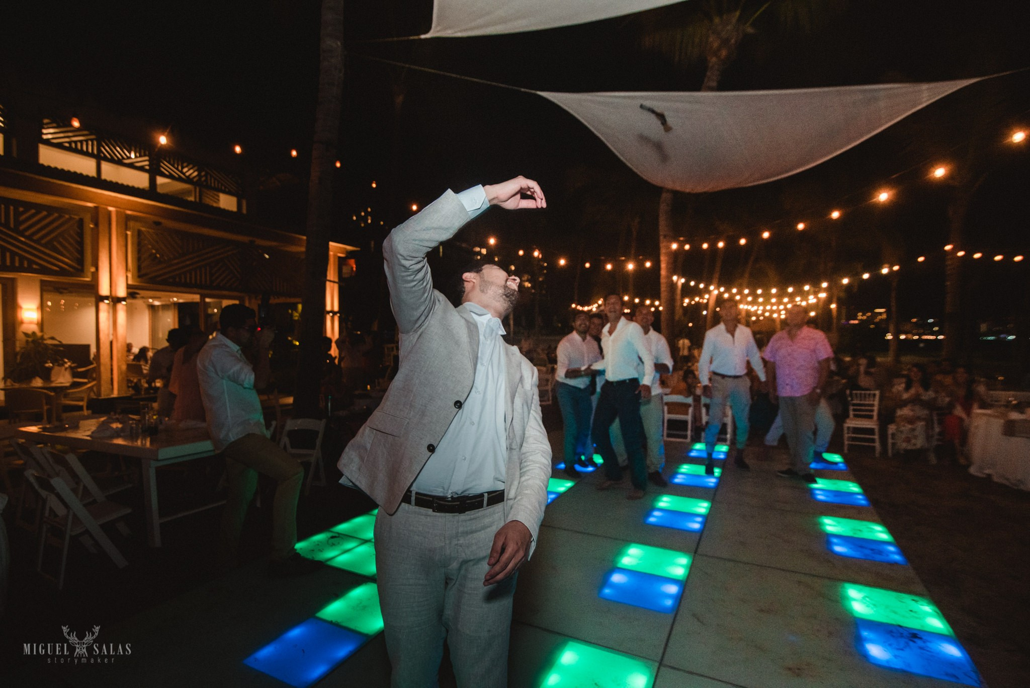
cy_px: 344
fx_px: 515
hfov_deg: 90.0
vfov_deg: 67.4
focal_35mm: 18
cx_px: 515
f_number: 3.2
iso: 2000
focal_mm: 18
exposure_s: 1/100
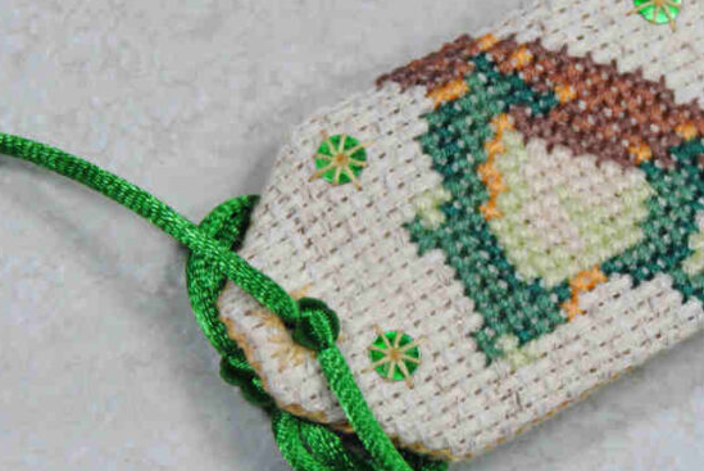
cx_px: 353
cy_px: 265
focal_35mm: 154
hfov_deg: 13.3
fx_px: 3013
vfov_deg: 8.9
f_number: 6.3
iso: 200
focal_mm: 55
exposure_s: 1/40
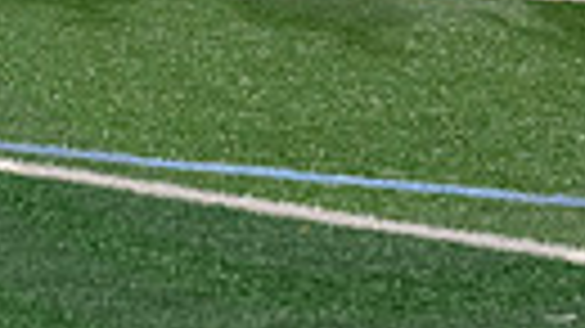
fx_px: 5070
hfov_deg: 6.6
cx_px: 392
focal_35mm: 327
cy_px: -416
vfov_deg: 3.7
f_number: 4.5
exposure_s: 1/320
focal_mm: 70
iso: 2500
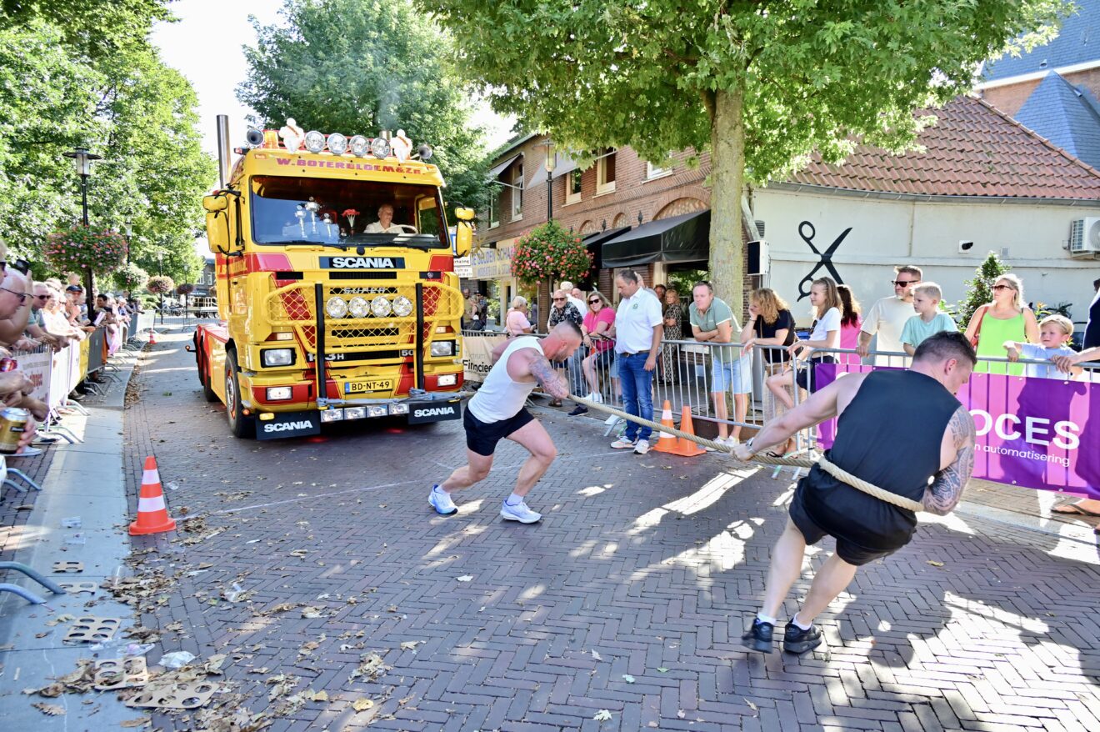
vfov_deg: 53.1
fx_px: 733
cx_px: 550
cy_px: 366
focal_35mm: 24
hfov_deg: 73.8
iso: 400
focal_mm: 24
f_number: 5.6
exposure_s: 1/200
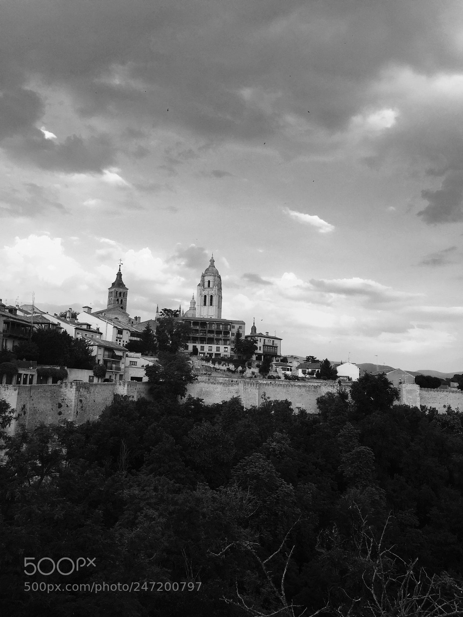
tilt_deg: +9.6
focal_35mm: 29
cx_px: 232
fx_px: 517
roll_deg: -2.7
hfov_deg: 48.2
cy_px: 308
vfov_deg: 61.7
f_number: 2.2
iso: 32
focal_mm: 4.15
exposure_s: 1/370
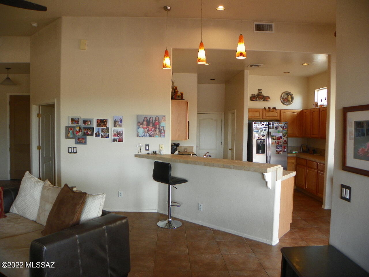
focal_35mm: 26
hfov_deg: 67.3
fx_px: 277
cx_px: 184
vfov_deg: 53.1
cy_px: 138
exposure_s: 1/30
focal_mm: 4.6
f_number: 2.8
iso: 80
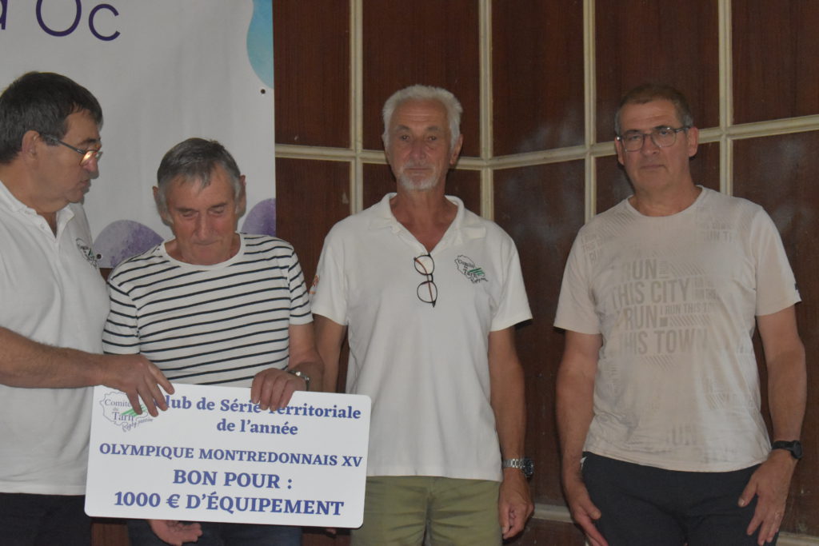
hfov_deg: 24.6
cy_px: 273
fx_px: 1877
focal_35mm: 82
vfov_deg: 16.6
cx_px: 410
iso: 6400
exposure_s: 1/60
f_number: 5.6
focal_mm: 55
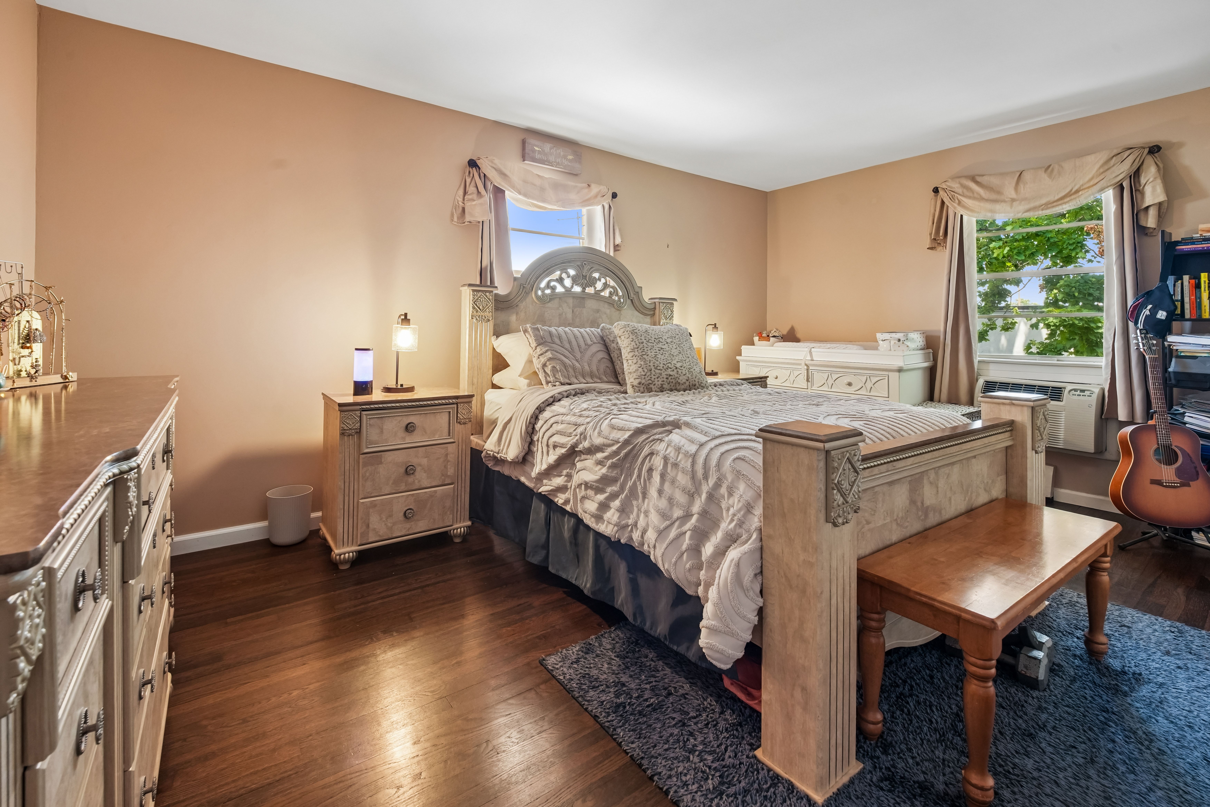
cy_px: 404
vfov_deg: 81.2
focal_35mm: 14
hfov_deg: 104.3
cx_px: 605
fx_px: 471
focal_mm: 14
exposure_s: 1/20
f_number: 7.1
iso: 800
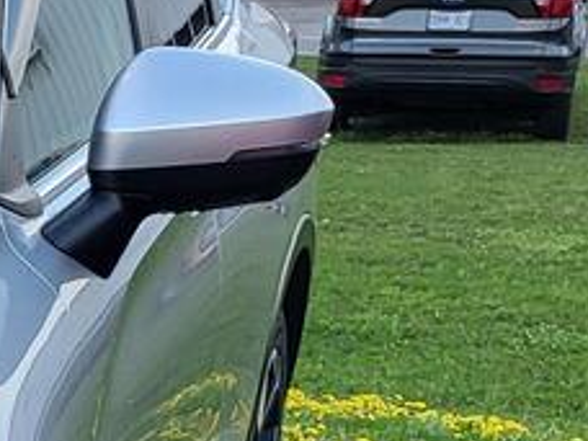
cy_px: 730
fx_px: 2480
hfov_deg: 11.3
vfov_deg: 9.8
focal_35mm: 146
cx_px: -812
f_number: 1.8
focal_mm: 5.4
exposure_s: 1/120
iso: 80
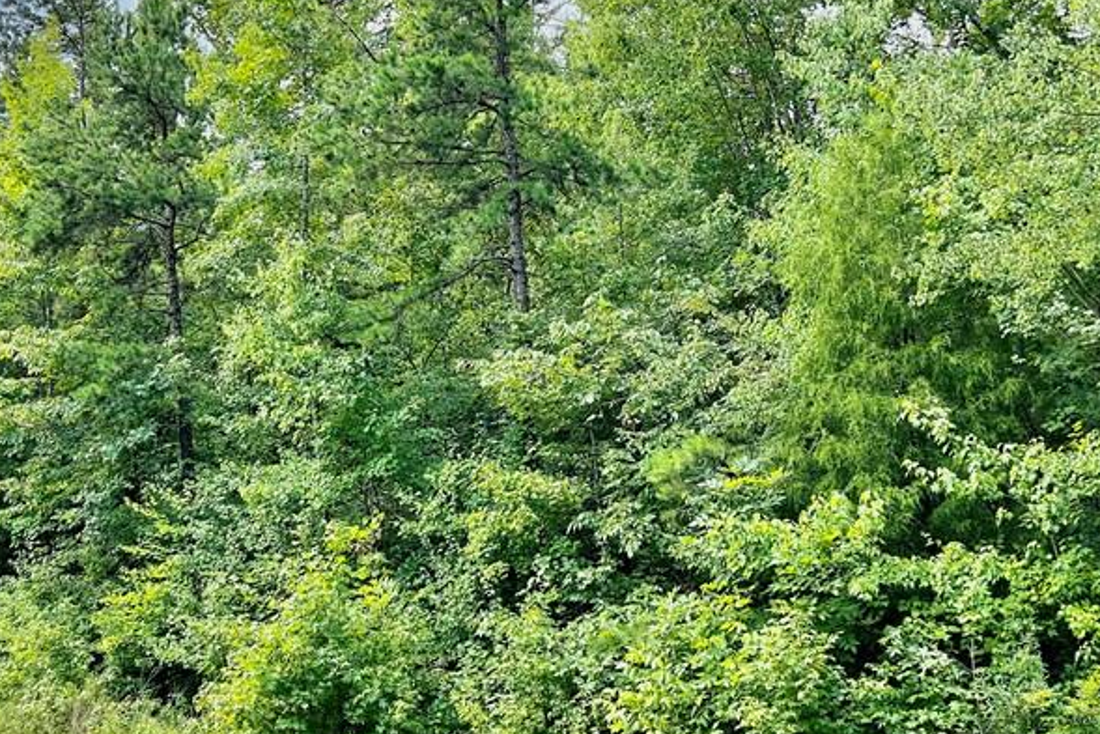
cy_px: 278
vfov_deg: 28.6
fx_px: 1436
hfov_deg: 41.5
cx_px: 383
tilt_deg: +8.6
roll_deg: +0.8
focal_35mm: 47
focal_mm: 5.7
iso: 50
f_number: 1.5
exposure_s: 1/1280
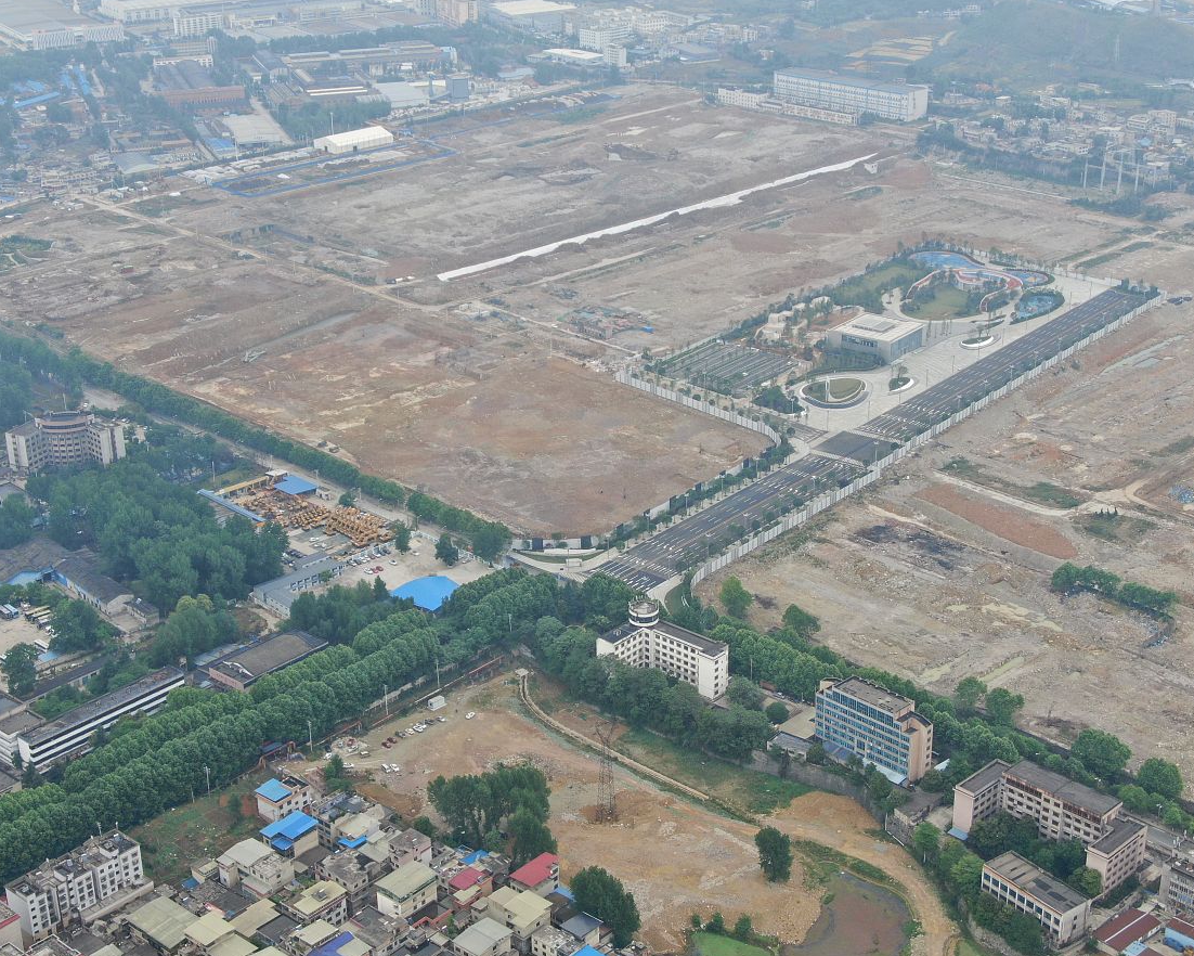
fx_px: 1803
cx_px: 595
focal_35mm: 51
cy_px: 479
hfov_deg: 36.6
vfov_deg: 29.7
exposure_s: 1/240
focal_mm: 8.6
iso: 100
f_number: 3.8
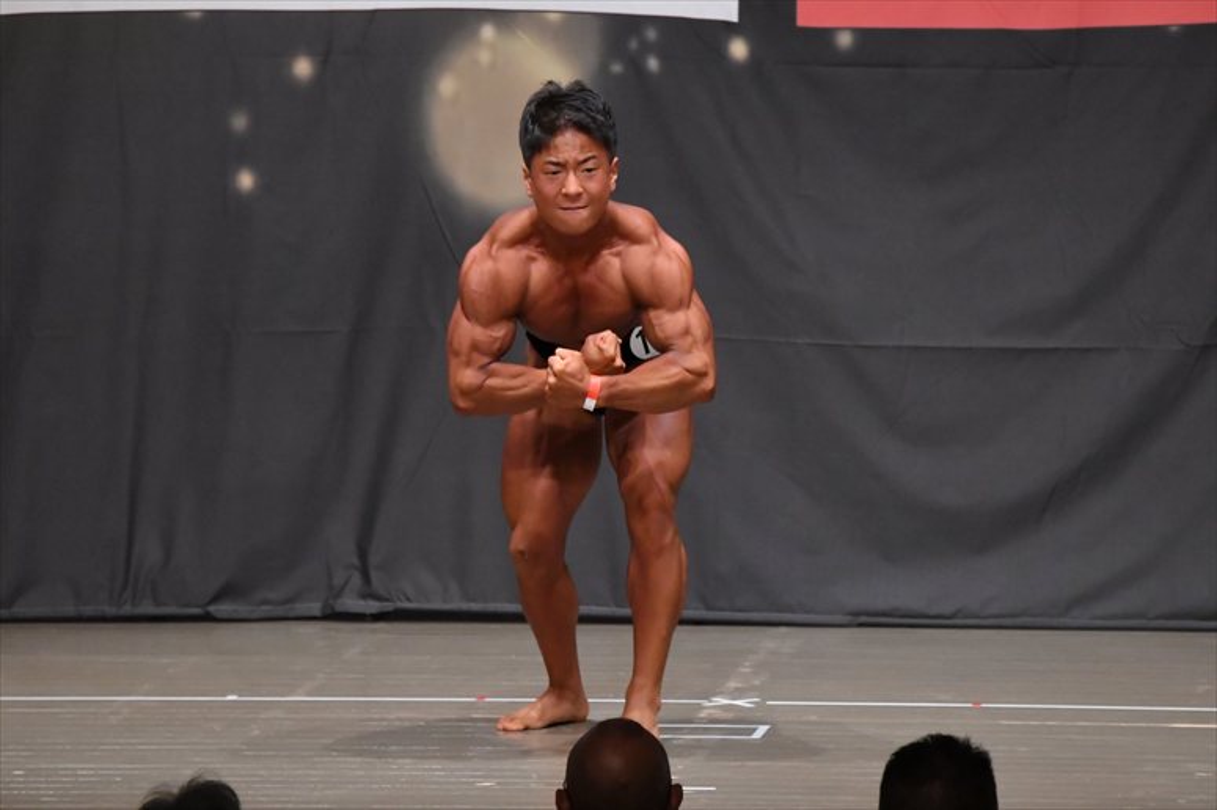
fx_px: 9123
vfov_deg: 5.1
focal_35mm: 270
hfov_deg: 7.6
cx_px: 608
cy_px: 405
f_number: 5.6
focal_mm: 180
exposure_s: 1/400
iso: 6400
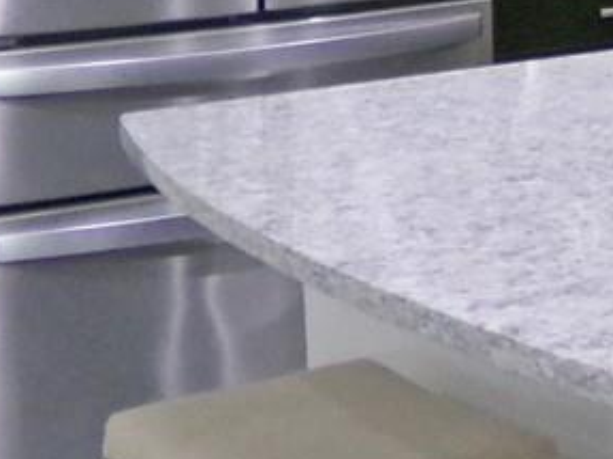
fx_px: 2372
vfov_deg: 10.8
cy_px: -128
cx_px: 1203
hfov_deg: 12.9
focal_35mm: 134
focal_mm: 4.3
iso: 343
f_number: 3.7
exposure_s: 1/17
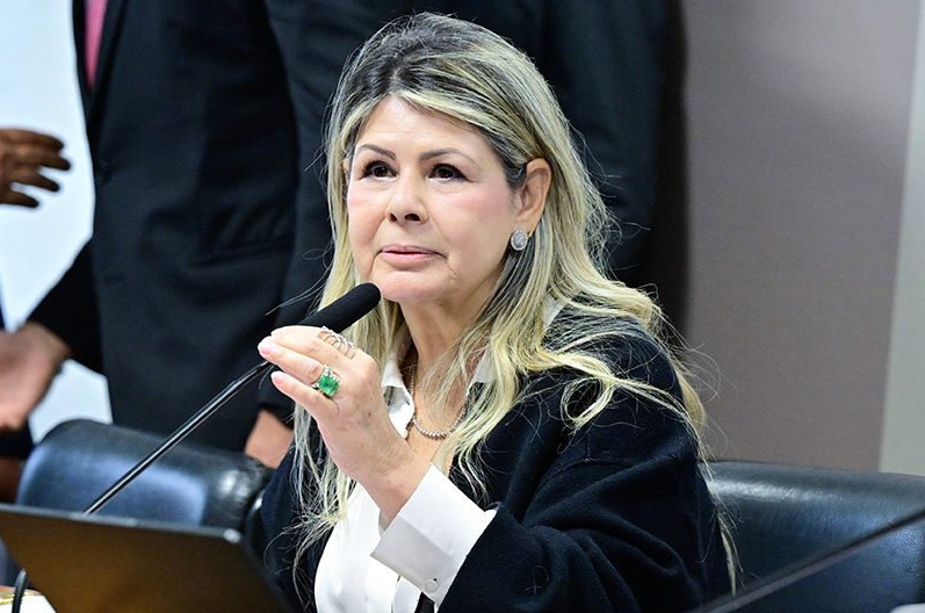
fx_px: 5590
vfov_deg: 6.3
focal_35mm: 218
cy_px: 322
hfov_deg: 9.5
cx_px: 477
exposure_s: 1/200
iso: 4000
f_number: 4
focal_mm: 135
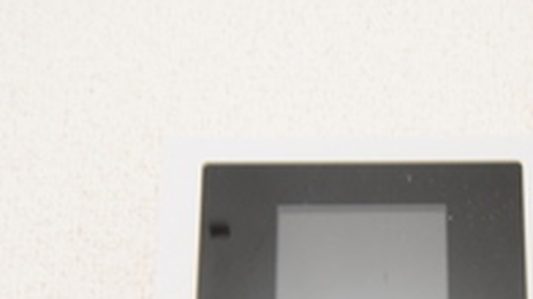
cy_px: 438
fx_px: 579
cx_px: 351
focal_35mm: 41
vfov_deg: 23.6
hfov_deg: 48.7
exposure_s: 1/4
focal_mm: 8
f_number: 4.5
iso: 100
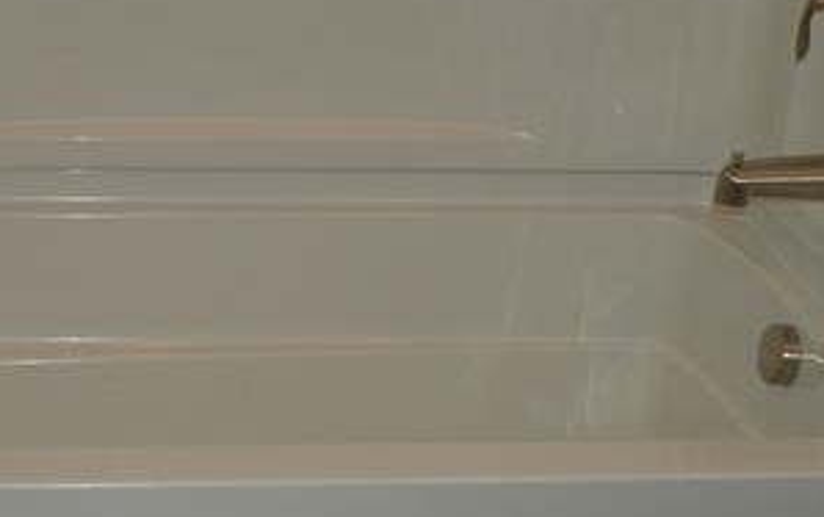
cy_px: 224
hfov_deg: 27.4
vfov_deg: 17.4
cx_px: 301
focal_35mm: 75
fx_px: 1686
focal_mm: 5.8
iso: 64
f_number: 3.2
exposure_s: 1/59.1
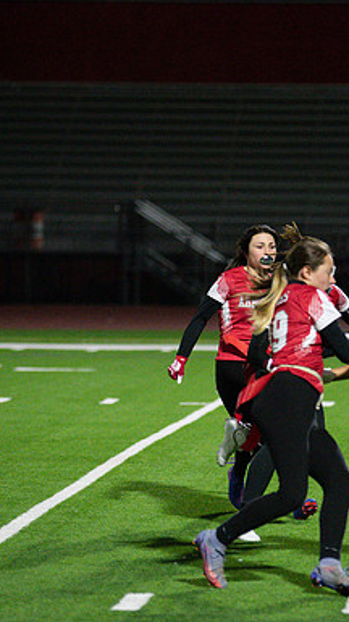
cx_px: 304
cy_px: 311
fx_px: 3775
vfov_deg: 9.4
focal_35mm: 229
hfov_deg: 5.3
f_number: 2.8
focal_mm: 145
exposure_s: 1/2500
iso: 11400
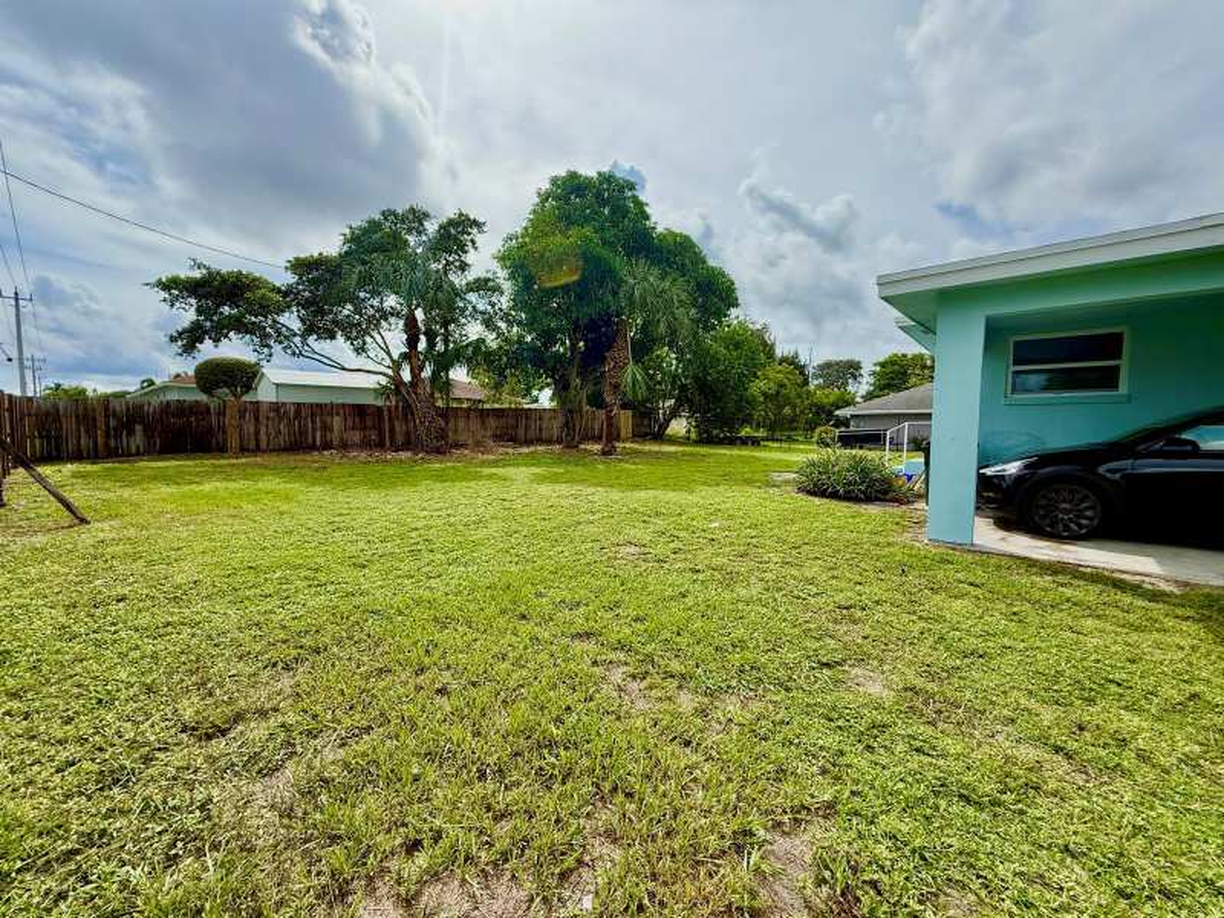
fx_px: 495
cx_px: 612
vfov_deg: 85.7
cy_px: 459
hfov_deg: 102.1
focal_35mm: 14
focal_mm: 2.22
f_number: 2.2
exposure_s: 1/2611
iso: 80
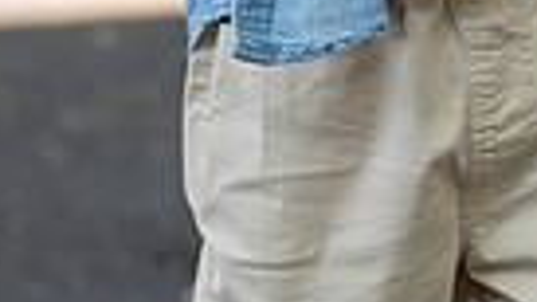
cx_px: 431
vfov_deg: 4.0
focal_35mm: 293
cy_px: -529
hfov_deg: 7.4
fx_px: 4171
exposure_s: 1/250
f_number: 4.5
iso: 500
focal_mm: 85
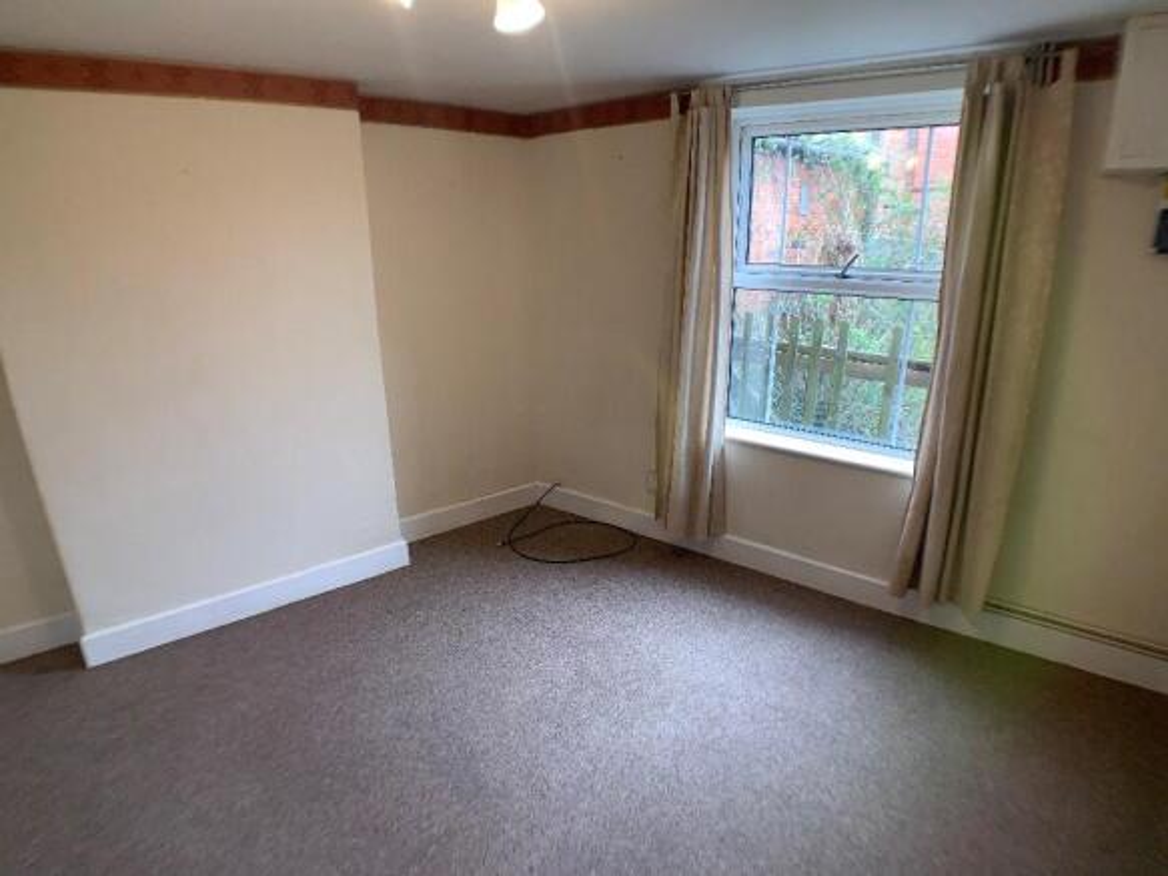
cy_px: 438
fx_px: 877
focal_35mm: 26
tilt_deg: -17.7
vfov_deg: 53.0
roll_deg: +1.3
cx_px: 584
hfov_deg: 67.3
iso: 40
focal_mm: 4.25
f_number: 1.8
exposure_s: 1/121
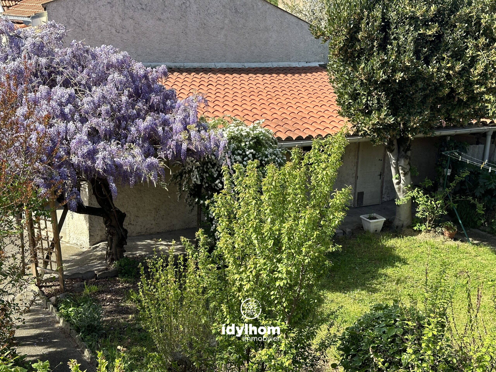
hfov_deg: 39.7
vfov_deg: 30.3
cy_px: 186
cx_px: 248
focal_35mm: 48
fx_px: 688
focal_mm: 6.86
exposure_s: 1/1212
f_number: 1.78
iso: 64
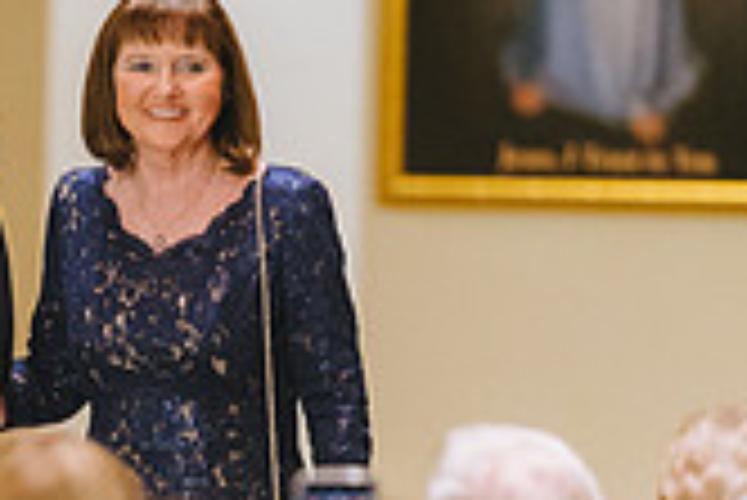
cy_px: 466
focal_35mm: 698
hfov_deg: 2.9
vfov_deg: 2.0
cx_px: -148
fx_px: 14496
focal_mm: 200
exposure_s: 1/100
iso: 6400
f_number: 2.8
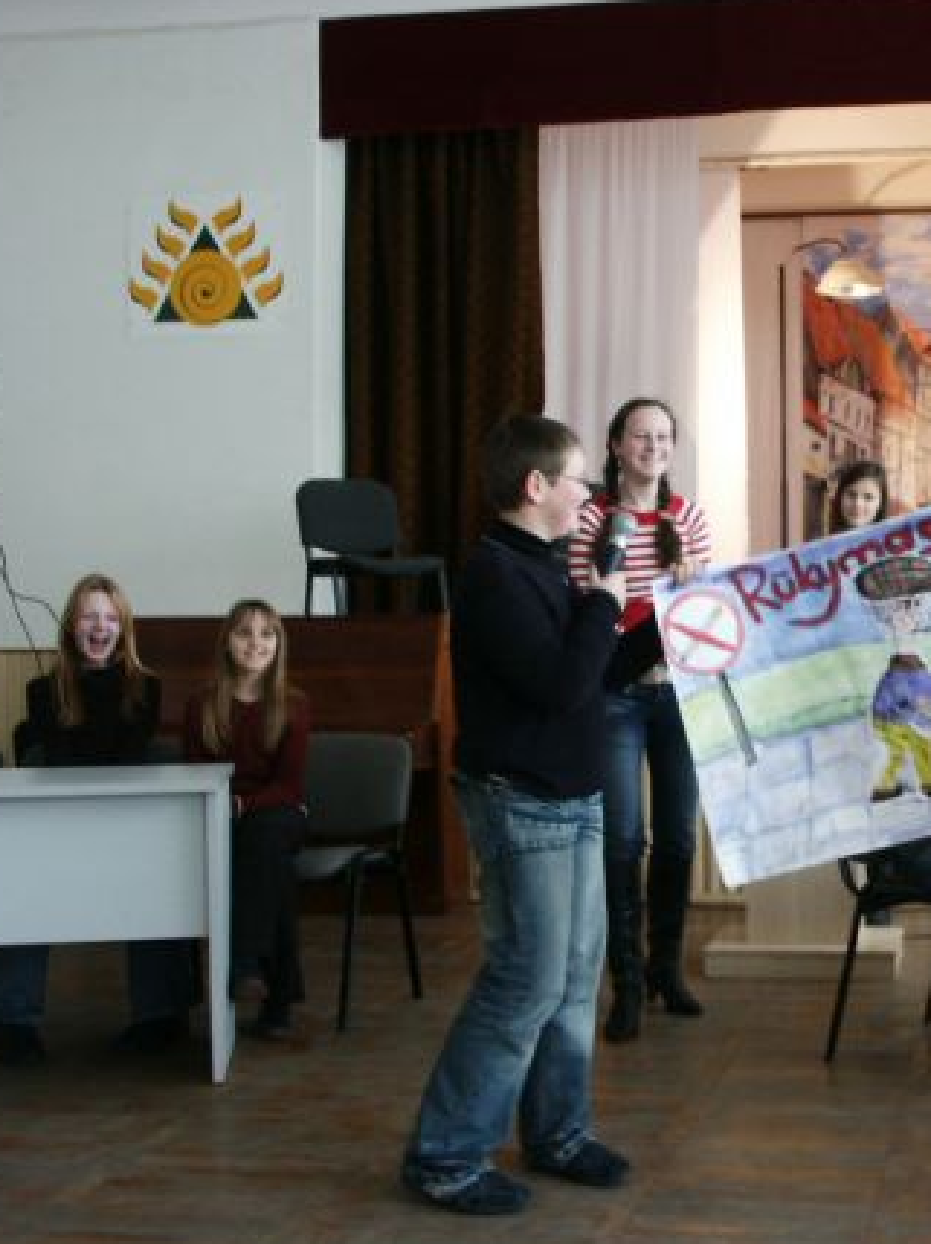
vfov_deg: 38.9
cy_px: 635
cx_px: 827
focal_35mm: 49
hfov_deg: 28.6
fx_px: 1760
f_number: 3
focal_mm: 7.18
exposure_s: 1/45
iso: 160
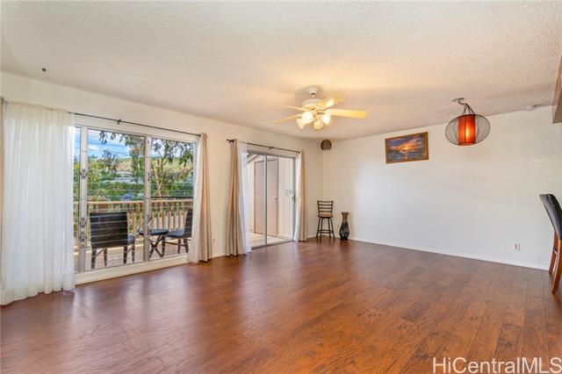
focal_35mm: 15
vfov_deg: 77.3
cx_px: 281
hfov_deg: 100.4
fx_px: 234
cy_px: 187
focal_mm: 10
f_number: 8
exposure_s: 1/40
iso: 320
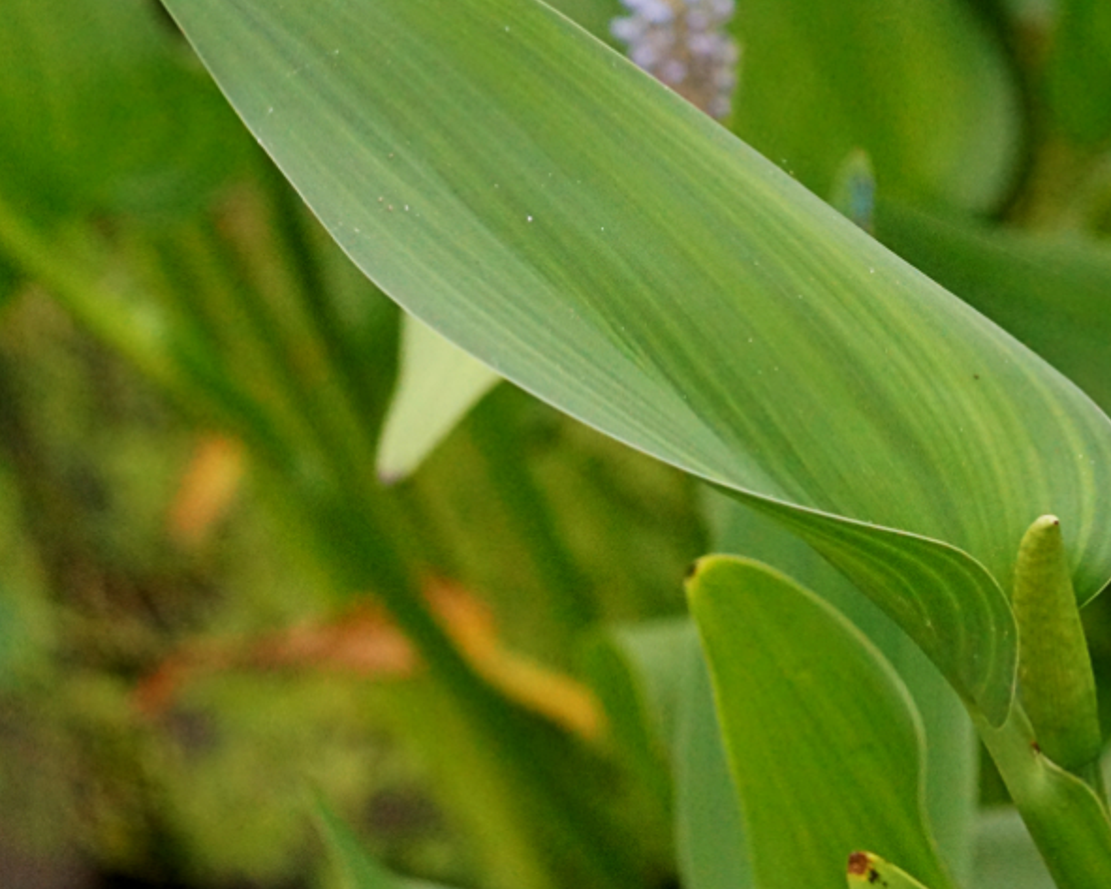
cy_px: 573
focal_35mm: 286
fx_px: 9406
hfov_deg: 6.7
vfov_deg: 5.4
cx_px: 1006
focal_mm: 100
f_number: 5.6
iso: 3200
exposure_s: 1/125
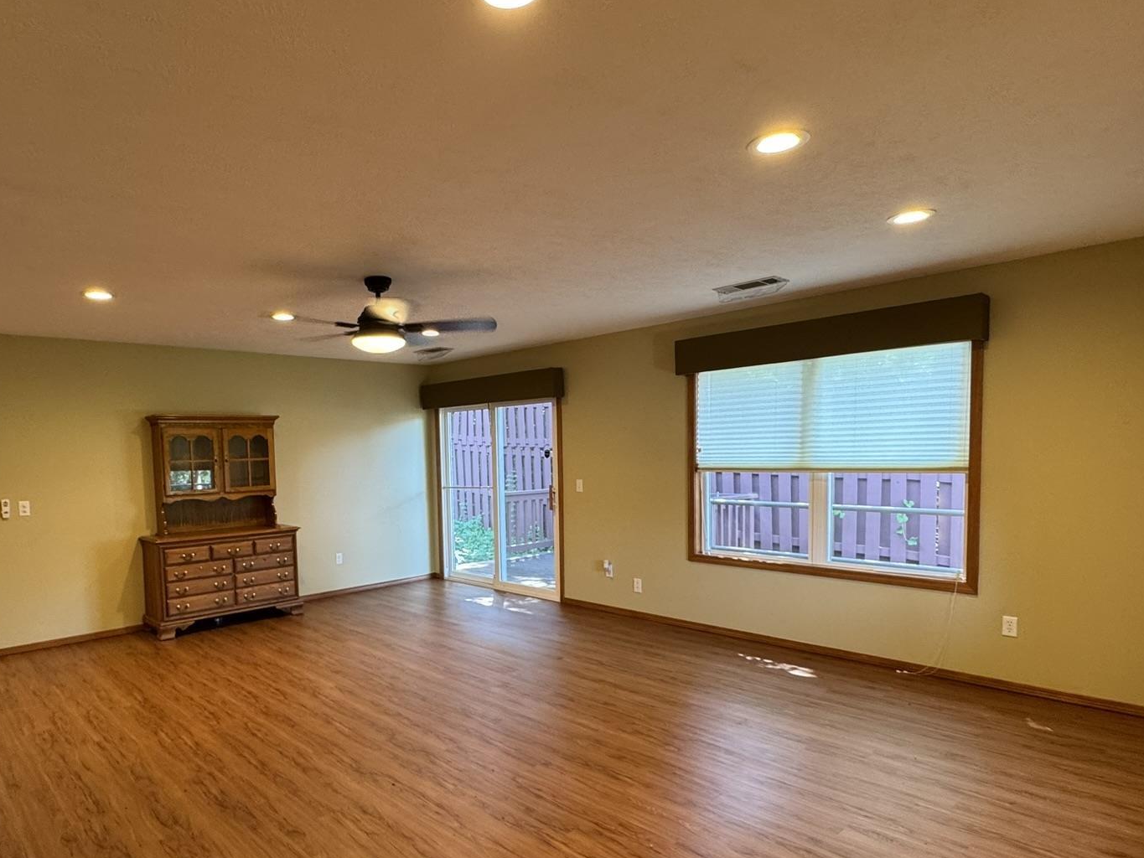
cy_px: 493
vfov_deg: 63.1
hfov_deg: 78.3
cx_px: 471
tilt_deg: -3.6
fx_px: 694
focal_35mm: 21
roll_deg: +1.2
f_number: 2.2
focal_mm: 2.22
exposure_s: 1/60
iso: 200
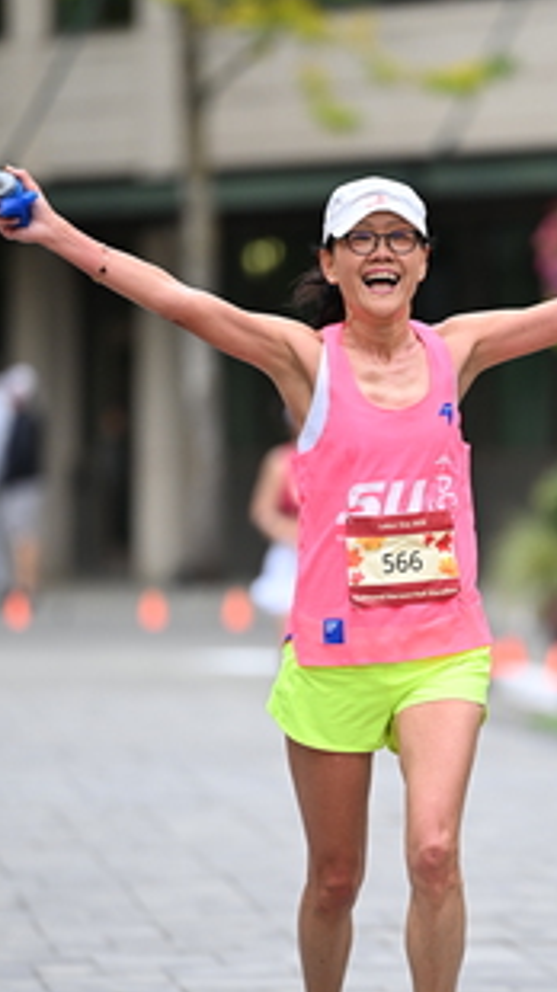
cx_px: 443
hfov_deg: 3.3
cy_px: 515
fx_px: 9784
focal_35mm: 372
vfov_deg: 5.8
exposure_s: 1/2000
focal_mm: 200
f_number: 2.8
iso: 640
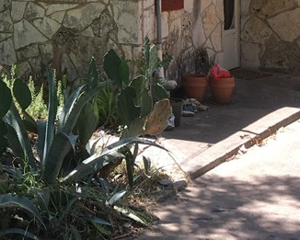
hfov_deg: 20.7
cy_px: -43
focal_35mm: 89
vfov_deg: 16.6
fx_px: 790
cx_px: -11
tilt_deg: -0.4
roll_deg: -0.4
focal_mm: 4.15
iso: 25
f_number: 2.2
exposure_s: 1/368
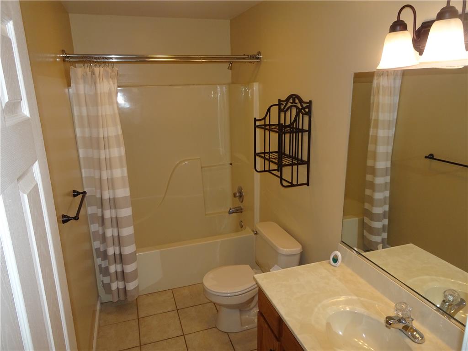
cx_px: 234
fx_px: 324
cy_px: 176
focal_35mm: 24
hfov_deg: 71.6
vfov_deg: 56.8
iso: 200
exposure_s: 1/30
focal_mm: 4.1
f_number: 3.5
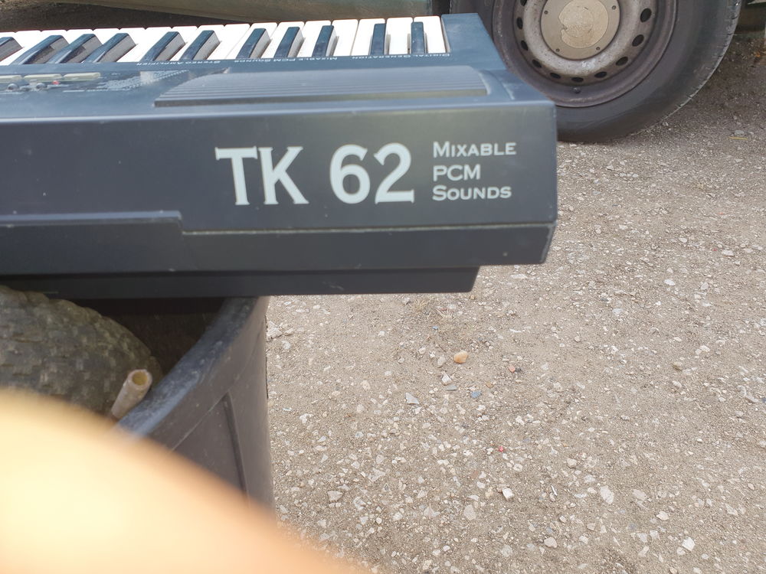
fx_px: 575
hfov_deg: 67.3
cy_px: 287
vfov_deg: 53.1
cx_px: 383
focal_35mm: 26
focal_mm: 4.32
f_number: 2.4
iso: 50
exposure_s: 1/173
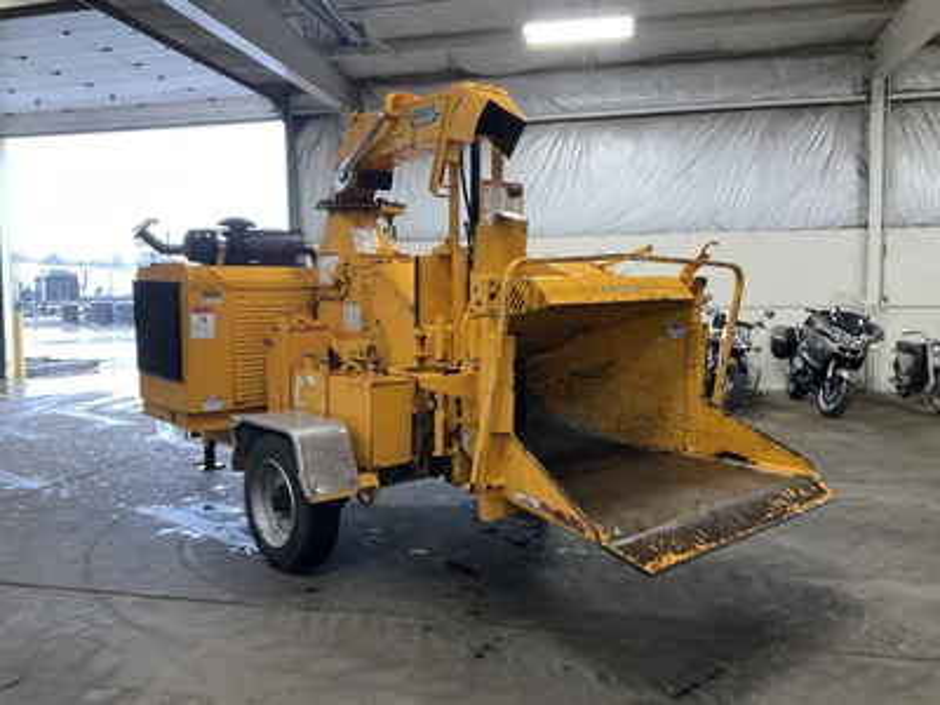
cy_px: 352
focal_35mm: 29
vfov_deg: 48.2
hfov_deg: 61.7
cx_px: 470
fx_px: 787
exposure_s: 1/60
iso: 125
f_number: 1.8
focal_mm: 3
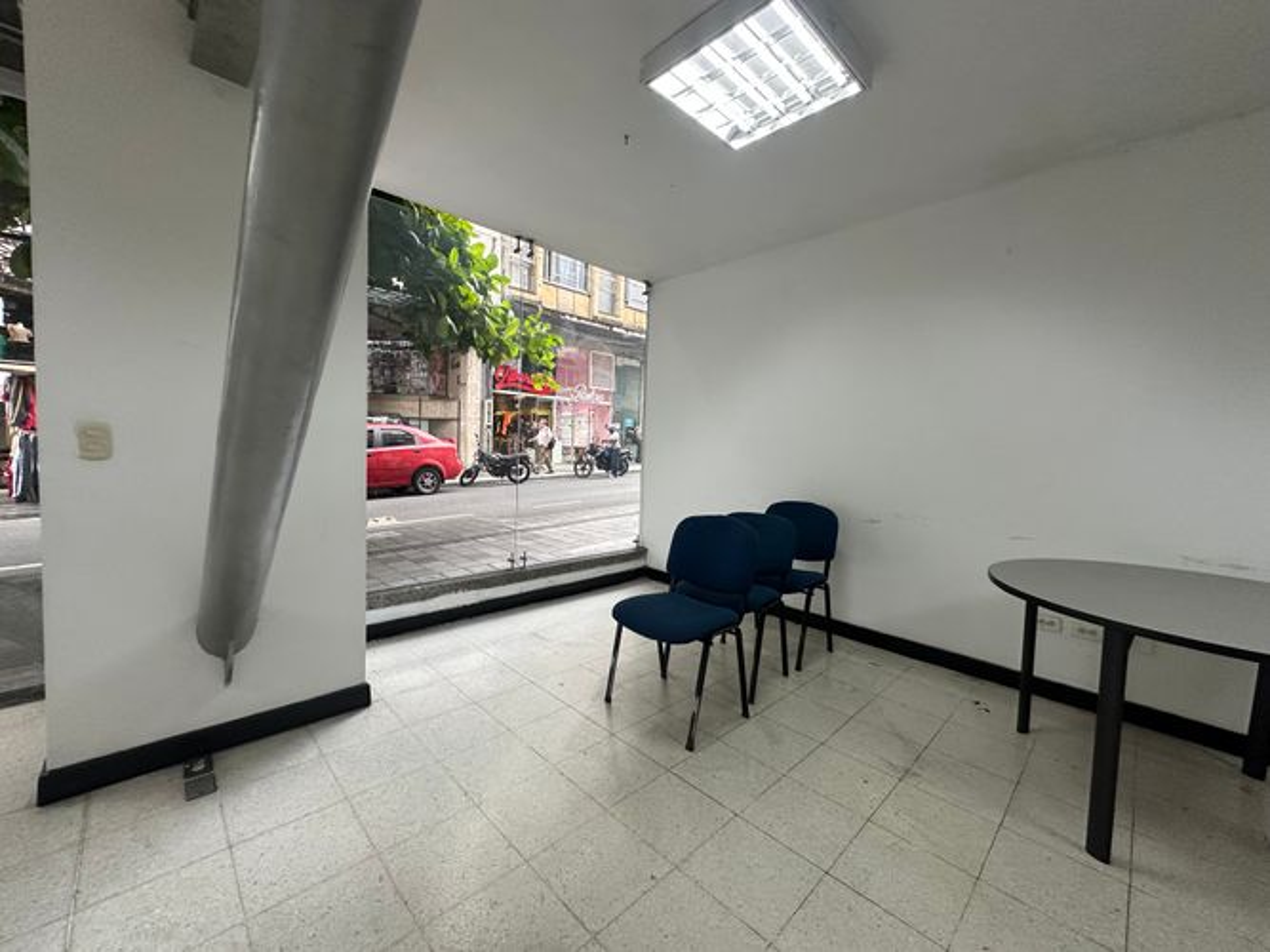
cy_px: 476
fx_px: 514
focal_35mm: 14
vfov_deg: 85.7
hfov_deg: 102.1
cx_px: 635
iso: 200
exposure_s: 1/120
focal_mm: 2.22
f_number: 2.2
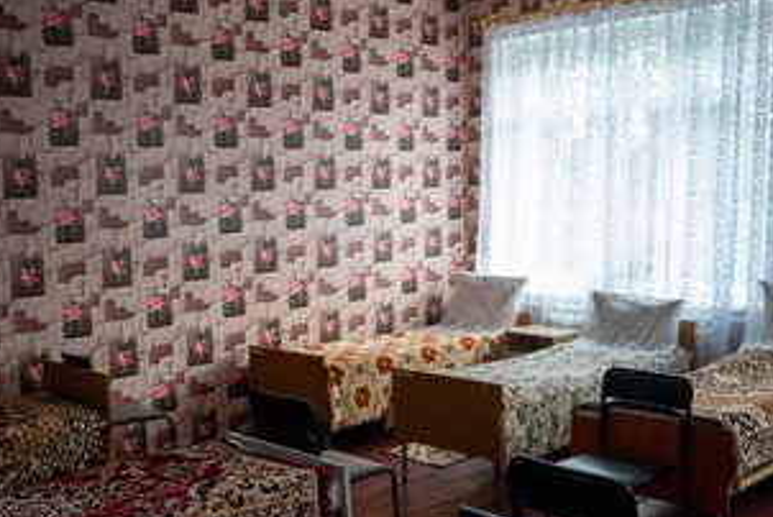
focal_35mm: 40
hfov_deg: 48.4
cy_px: 350
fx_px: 860
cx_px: 370
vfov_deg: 33.1
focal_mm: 28
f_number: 2.8
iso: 1250
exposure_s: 1/160
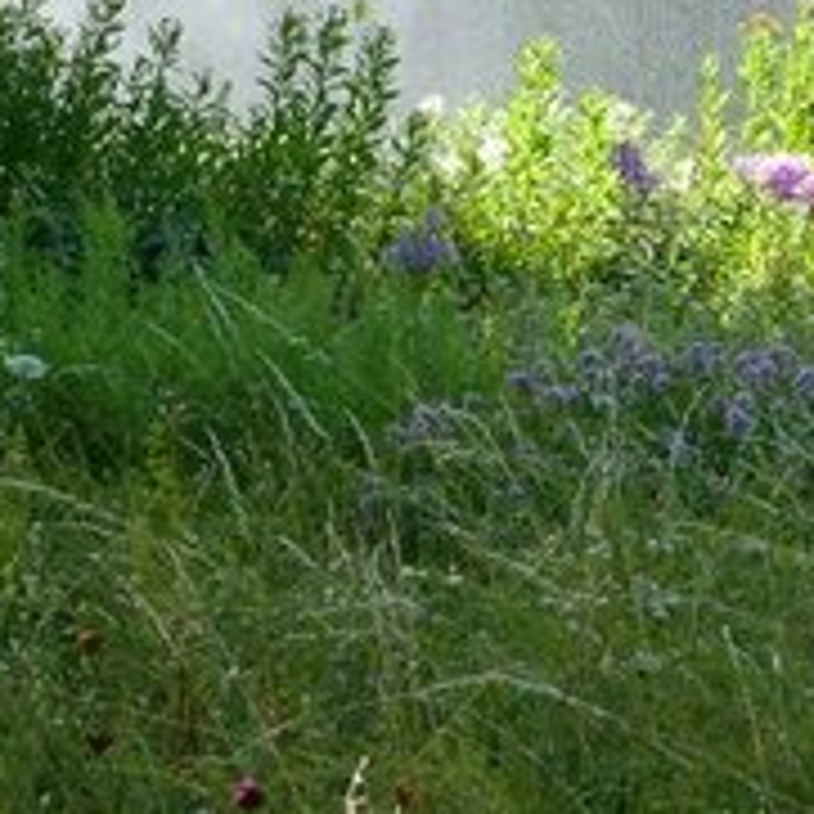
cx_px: 292
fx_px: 11706
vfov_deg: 4.0
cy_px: -180
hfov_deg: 4.0
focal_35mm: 440
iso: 250
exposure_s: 1/320
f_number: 4
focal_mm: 25.4
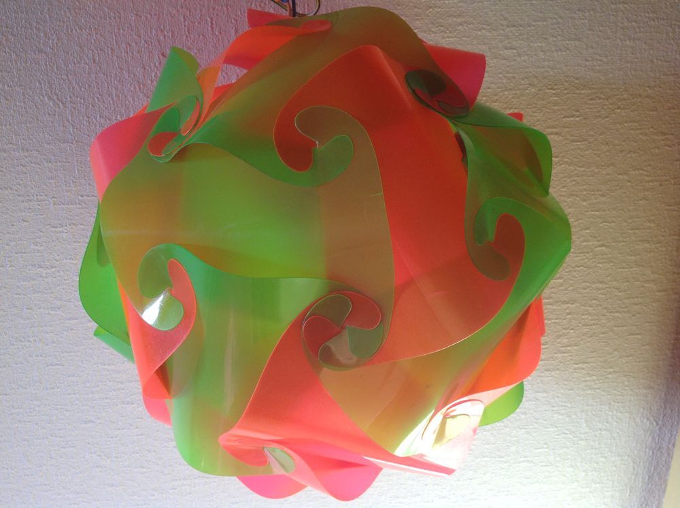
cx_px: 340
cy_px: 254
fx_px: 687
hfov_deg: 52.7
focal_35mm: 35
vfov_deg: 40.6
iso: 64
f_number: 2.4
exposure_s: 1/100
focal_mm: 4.28
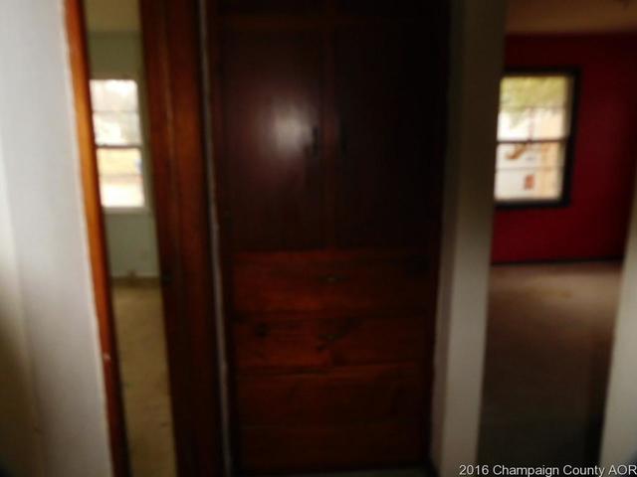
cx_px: 318
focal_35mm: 25
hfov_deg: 69.4
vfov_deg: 54.9
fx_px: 460
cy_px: 238
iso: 200
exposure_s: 1/30
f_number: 3.4
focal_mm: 4.5
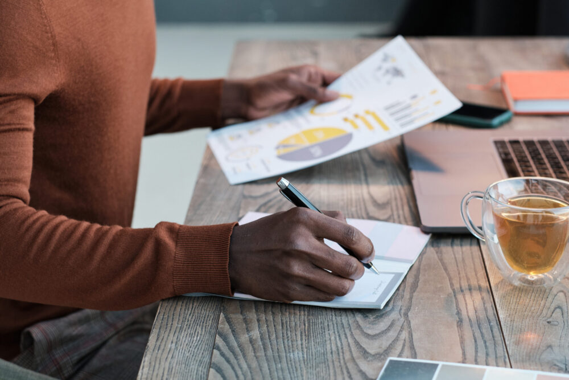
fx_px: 1328
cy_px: 190
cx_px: 284
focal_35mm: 84
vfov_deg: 16.3
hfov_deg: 24.2
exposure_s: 1/250
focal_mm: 56
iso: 640
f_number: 3.6
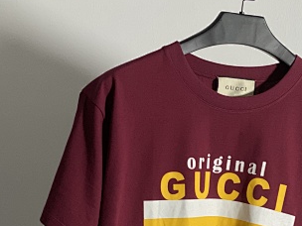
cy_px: 220
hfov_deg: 14.3
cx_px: 270
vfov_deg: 10.7
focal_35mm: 137
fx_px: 1195
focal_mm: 6
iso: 80
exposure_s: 1/122
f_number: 2
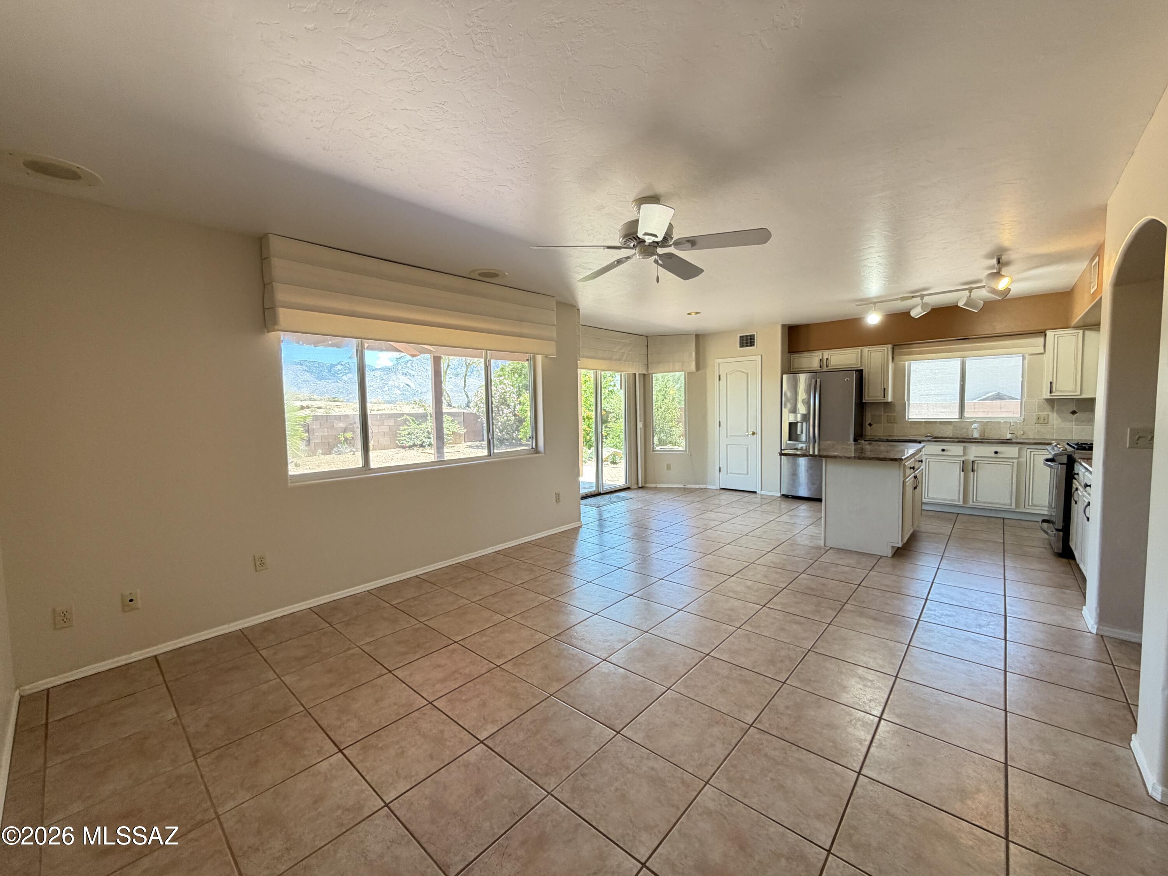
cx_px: 584
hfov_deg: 102.1
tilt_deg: -4.0
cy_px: 438
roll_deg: +1.2
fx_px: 472
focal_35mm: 14
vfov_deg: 85.7
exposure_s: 1/60
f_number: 2.2
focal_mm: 2.22
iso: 200
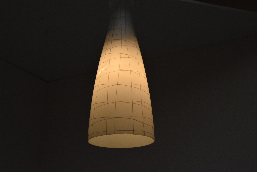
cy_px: 86
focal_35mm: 42
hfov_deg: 46.4
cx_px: 128
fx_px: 300
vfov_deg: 31.9
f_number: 14
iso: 1600
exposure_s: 1/800
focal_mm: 28
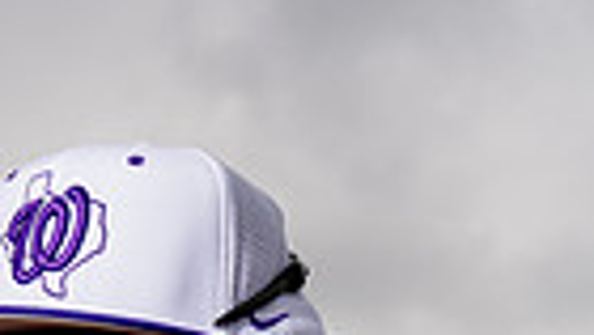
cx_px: 51
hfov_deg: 19.4
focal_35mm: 108
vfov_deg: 9.6
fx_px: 1702
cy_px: 865
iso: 100
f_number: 8
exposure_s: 1/200
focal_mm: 32
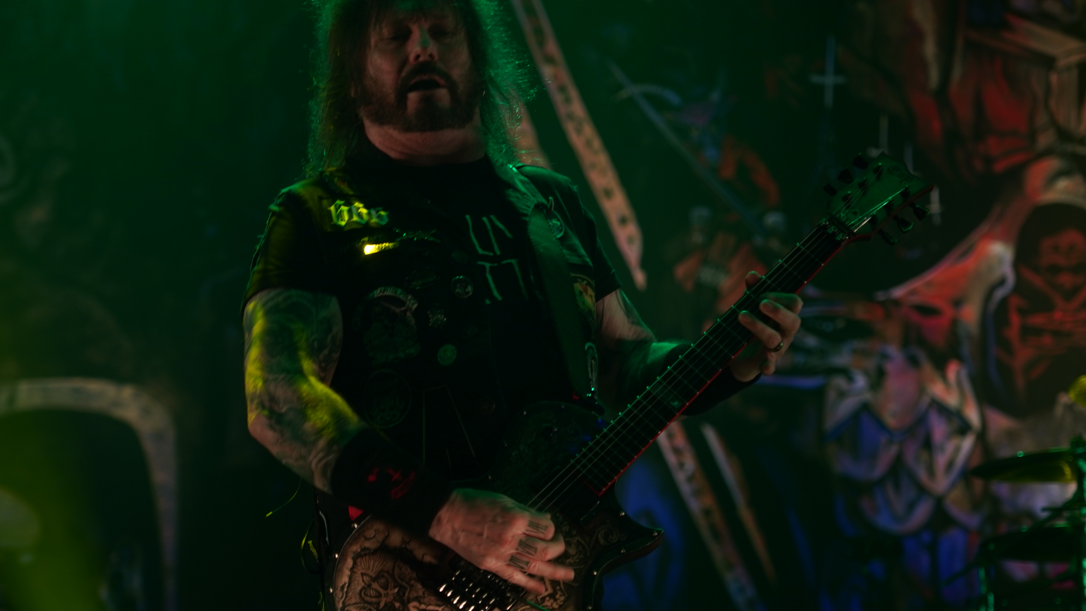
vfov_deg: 7.9
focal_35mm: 154
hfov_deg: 14.0
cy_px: 433
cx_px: 465
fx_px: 4435
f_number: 4
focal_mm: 103
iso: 200
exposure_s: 1/125
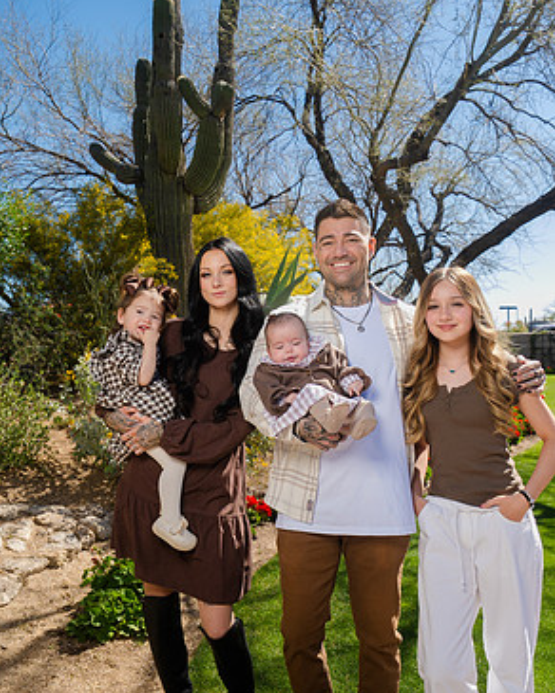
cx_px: 272
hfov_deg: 40.1
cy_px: 353
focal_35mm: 37
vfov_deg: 49.1
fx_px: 760
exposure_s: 1/250
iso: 50
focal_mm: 32
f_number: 5.6
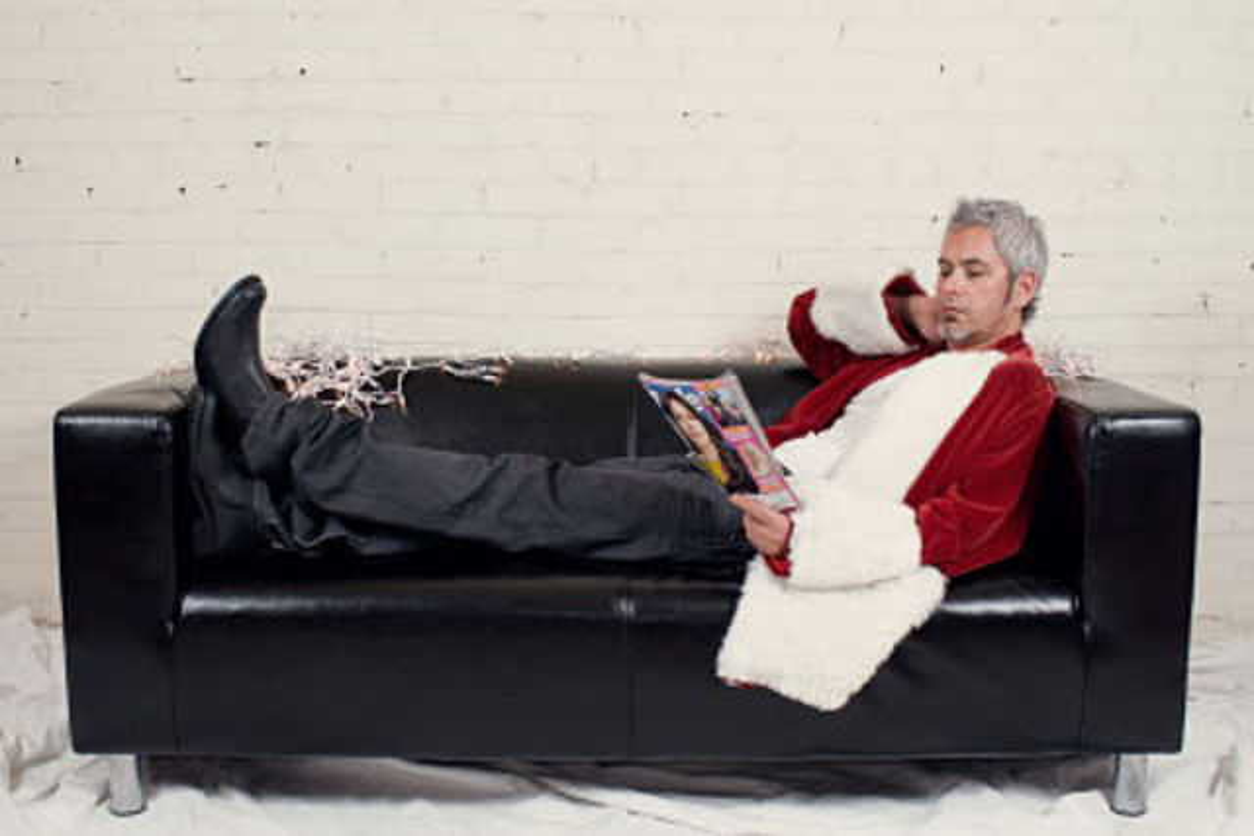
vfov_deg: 31.9
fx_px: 1463
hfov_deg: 46.4
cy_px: 418
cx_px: 627
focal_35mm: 42
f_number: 5.6
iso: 800
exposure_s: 1/250
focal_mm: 28
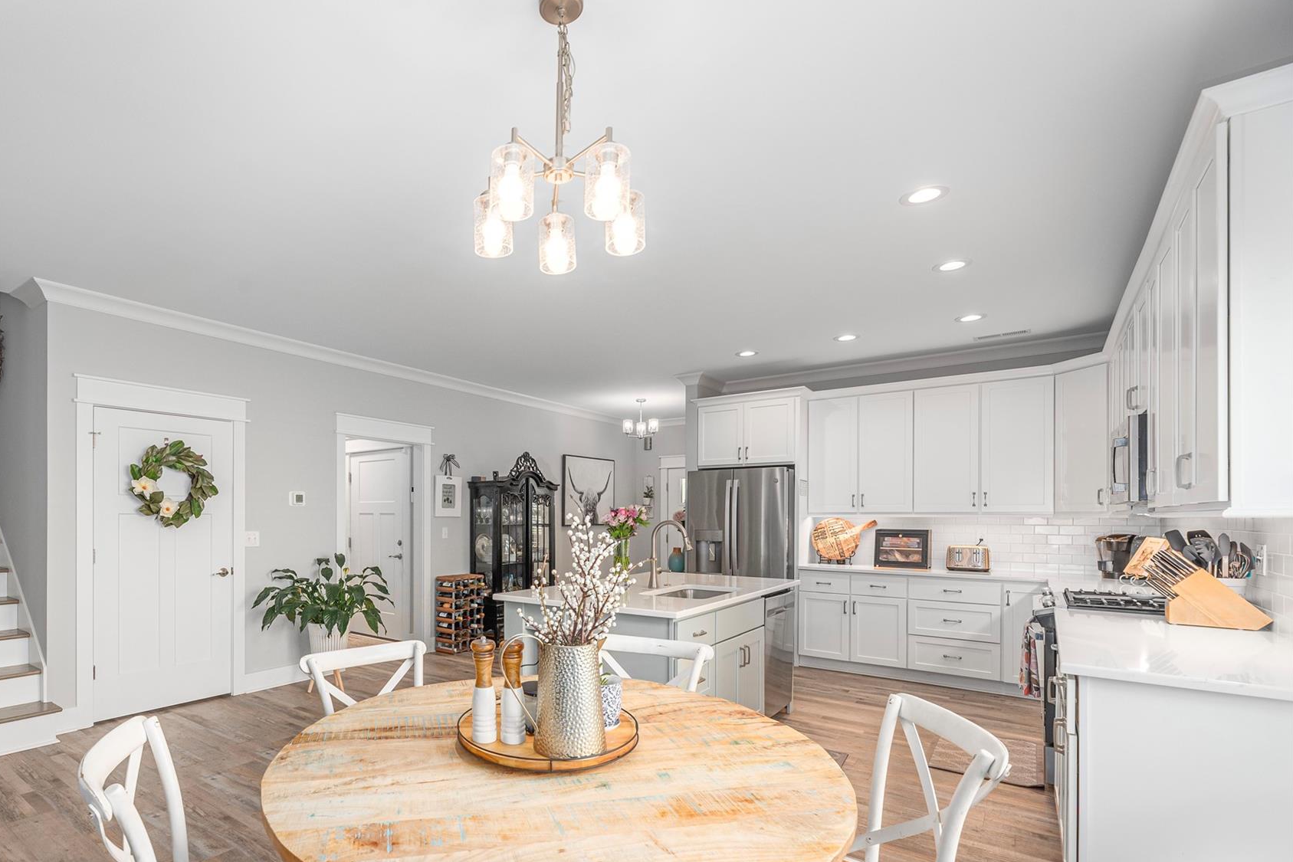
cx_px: 510
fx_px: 611
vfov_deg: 69.7
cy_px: 516
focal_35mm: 17
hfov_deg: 91.9
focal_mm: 14
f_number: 8
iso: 320
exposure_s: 1/125
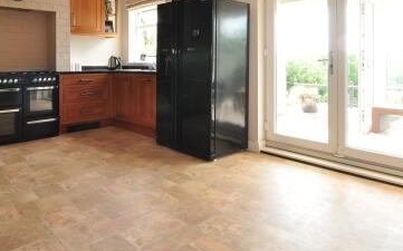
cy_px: 57
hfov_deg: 64.2
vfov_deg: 41.7
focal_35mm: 29
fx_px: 317
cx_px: 159
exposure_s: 1/4
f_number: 11
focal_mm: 11
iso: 200
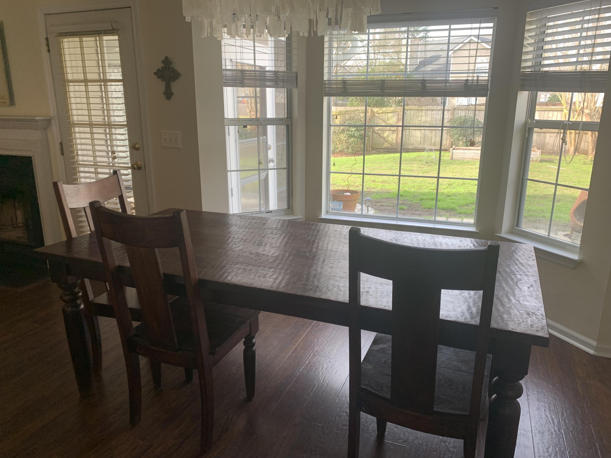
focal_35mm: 26
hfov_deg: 67.3
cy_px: 229
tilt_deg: -14.6
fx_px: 459
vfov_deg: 53.1
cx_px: 306
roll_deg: +0.0
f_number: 1.8
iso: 50
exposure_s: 1/121
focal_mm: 4.25
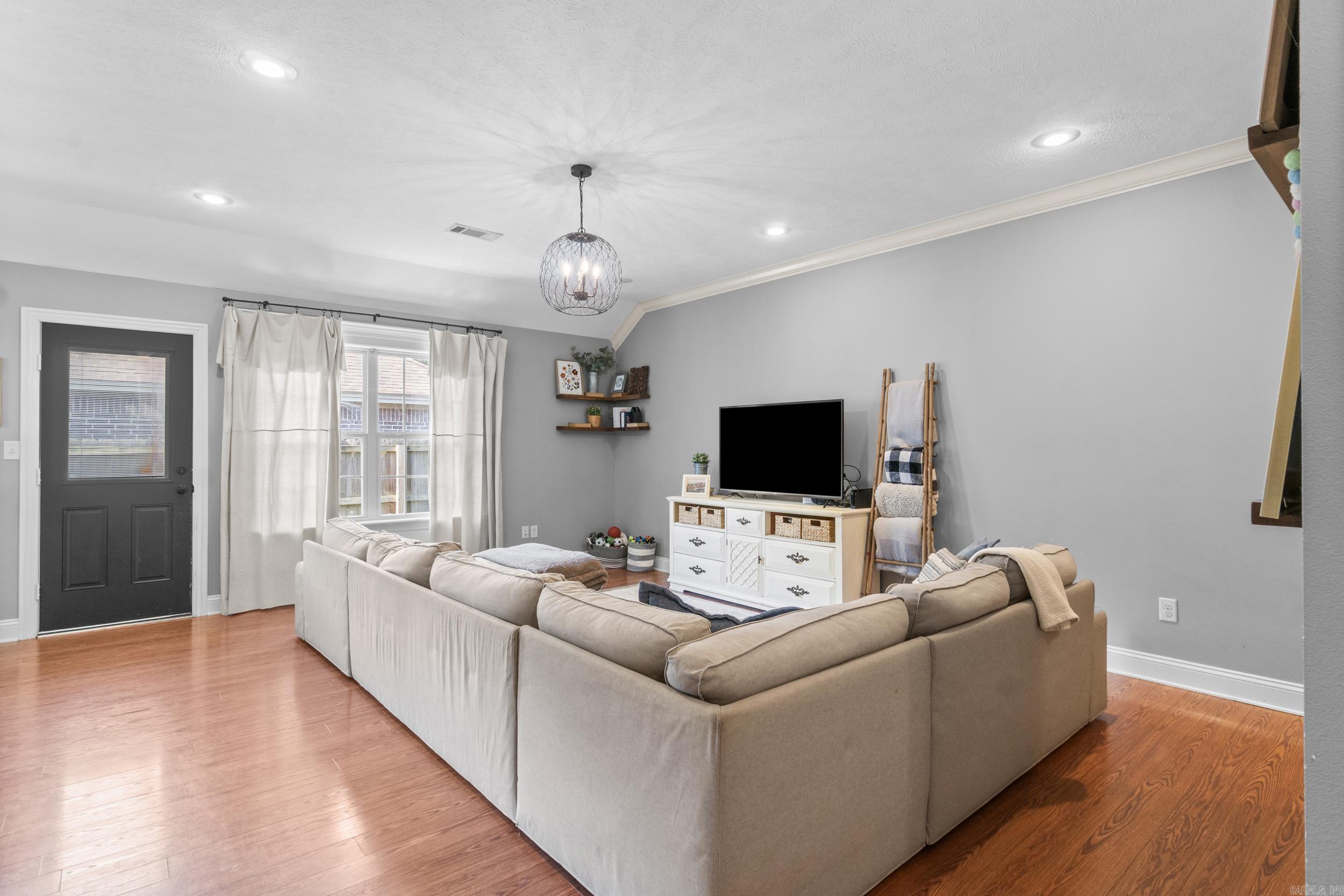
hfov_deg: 95.0
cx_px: 672
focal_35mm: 16
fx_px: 616
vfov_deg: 72.0
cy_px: 448
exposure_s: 1/1.25
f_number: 9
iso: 250
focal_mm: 11
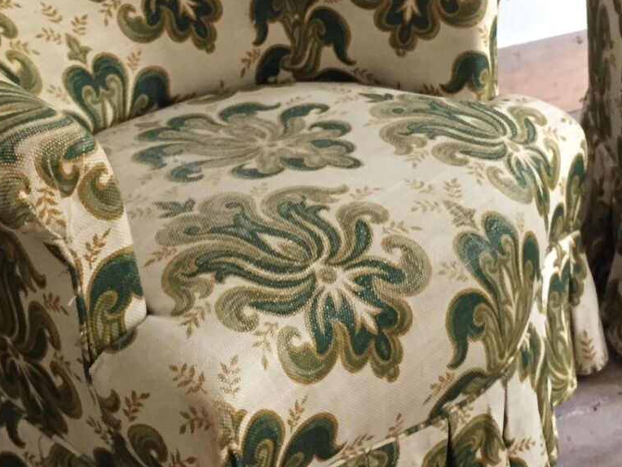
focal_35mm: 62
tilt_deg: -23.0
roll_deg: +0.2
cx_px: 381
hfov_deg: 31.1
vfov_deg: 23.5
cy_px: 144
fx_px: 1115
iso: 250
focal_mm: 4.15
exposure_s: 1/17
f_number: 2.2
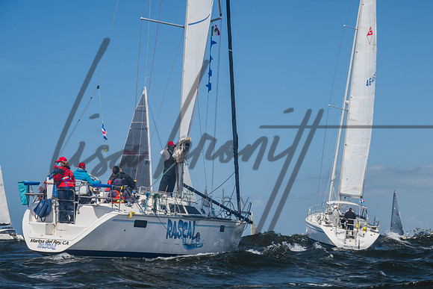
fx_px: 1297
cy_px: 161
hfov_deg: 19.0
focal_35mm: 108
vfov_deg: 12.7
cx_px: 238
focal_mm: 89
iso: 100
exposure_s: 1/250
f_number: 6.3
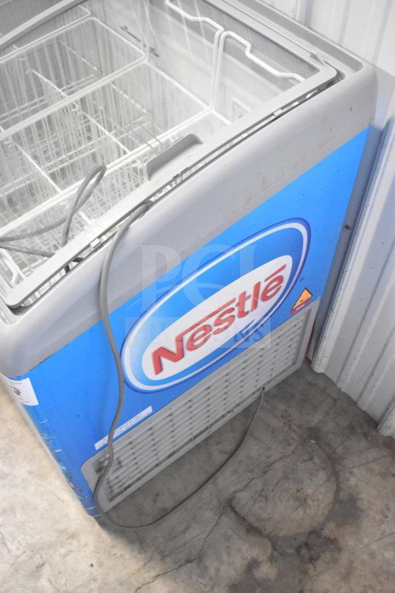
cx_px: 198
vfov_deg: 55.1
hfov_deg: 38.4
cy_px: 296
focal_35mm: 34
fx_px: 568
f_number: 5
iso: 6400
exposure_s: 1/100
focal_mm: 23
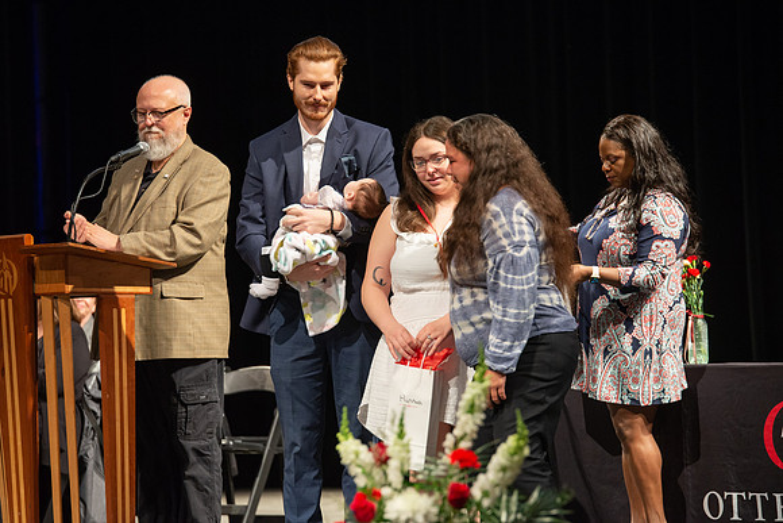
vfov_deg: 7.9
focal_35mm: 175
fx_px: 3807
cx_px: 392
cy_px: 262
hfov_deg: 11.7
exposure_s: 1/100
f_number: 4
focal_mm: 175
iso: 1600
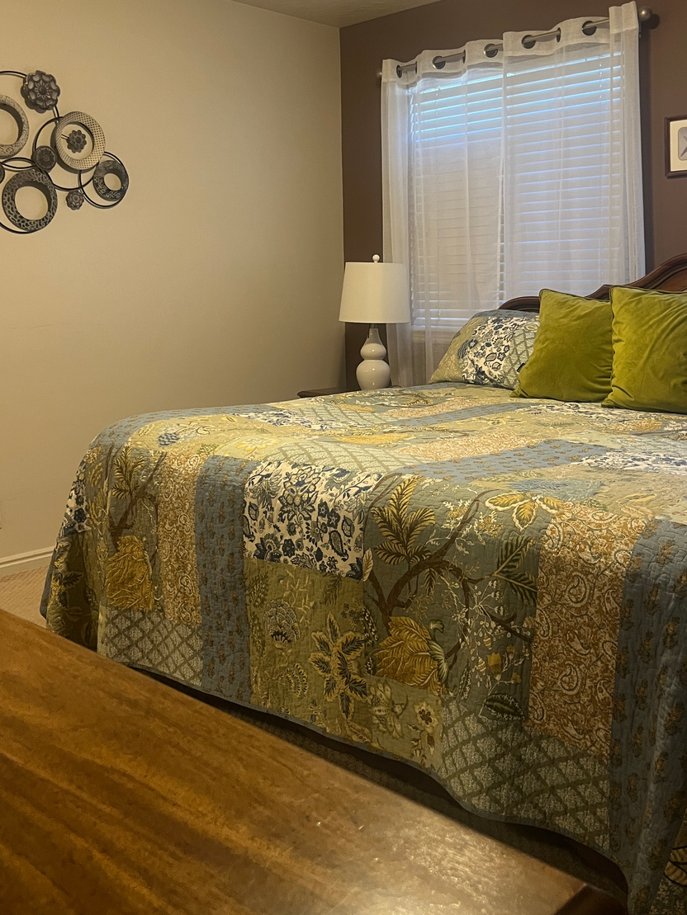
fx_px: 952
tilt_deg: -1.7
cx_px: 335
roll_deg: +1.2
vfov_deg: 50.6
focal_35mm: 36
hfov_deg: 39.7
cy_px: 324
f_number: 1.6
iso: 250
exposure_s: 1/60
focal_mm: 5.1
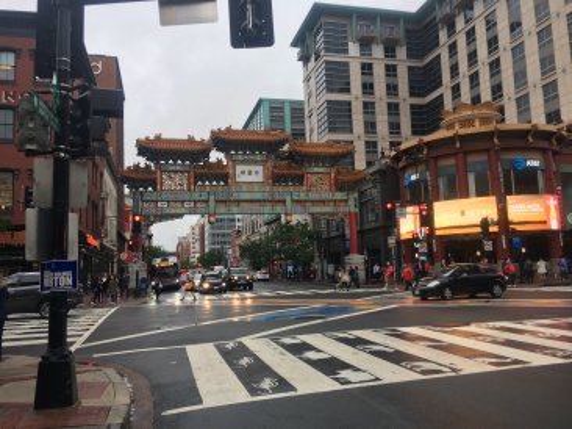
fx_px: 479
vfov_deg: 48.2
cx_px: 286
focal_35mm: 29
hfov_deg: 61.7
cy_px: 214
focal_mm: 4.15
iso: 25
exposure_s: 1/125
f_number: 2.2
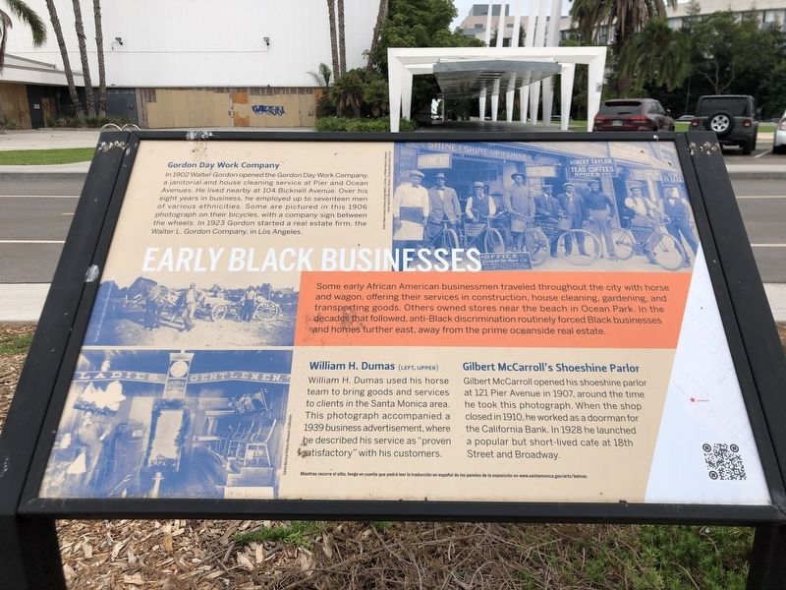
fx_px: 636
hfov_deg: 63.4
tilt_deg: -15.5
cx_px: 393
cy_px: 295
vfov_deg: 49.7
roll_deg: +0.6
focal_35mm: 28
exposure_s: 1/1389
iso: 20
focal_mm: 4
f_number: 1.8
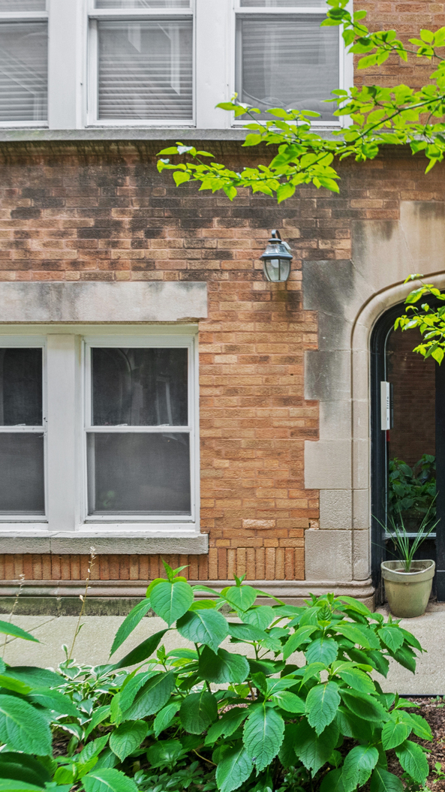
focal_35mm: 29
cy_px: 405
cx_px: 507
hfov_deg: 34.0
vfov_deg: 66.1
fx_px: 609
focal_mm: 11.9
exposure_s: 1/30
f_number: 8
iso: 400
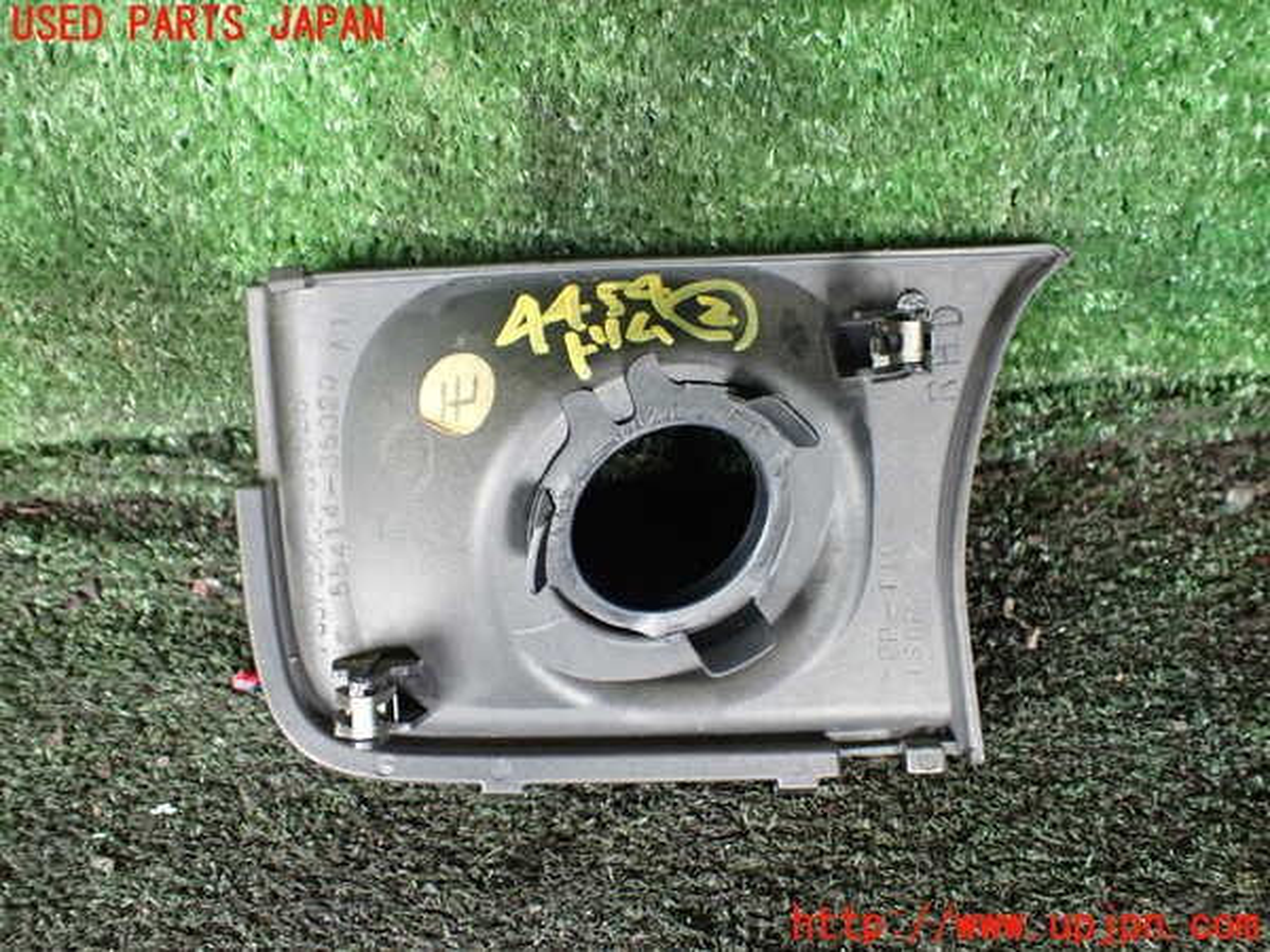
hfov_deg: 60.0
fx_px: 1101
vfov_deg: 46.8
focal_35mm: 30
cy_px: 476
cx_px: 635
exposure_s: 1/60
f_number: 2.3
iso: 800
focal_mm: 5.4
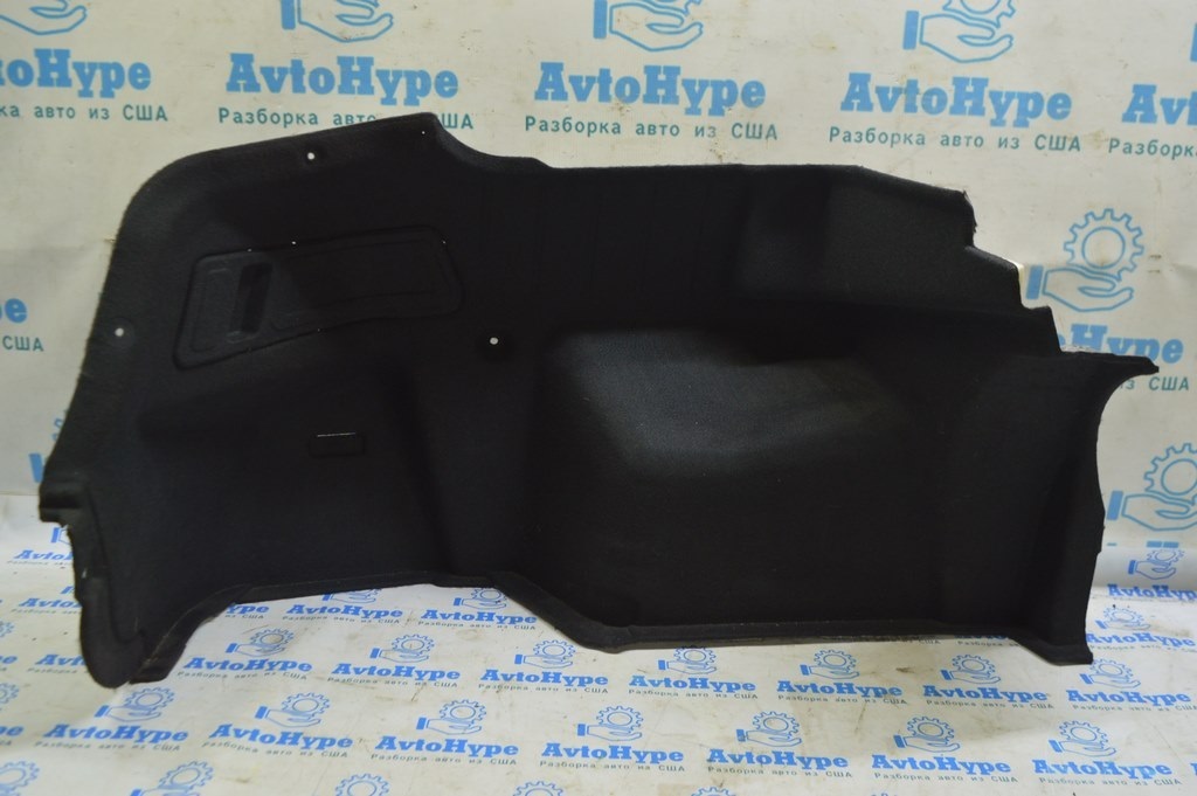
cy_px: 398
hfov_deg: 57.3
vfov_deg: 39.9
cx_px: 598
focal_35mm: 33
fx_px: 1096
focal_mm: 22
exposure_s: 1/20
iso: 400
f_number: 5.6
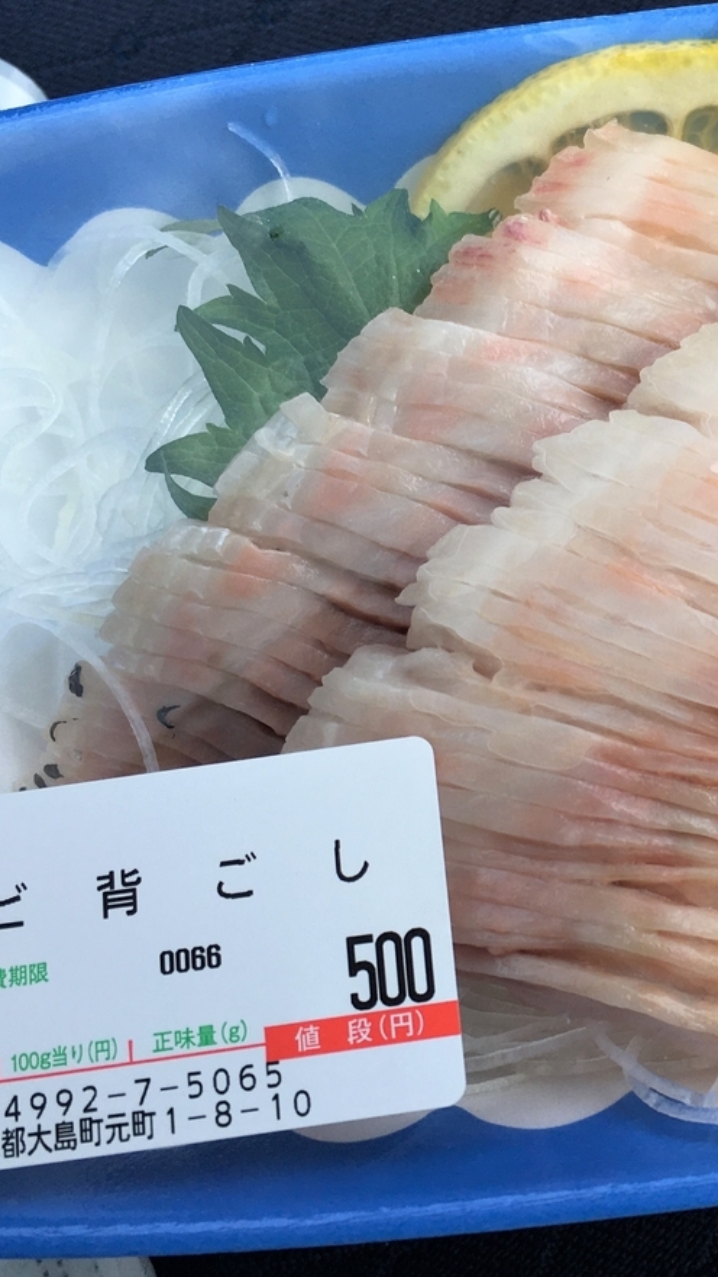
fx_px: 1456
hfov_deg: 27.0
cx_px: 607
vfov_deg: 47.4
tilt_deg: -66.5
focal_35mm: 43
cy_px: 631
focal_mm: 4.15
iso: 25
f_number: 2.2
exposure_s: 1/275
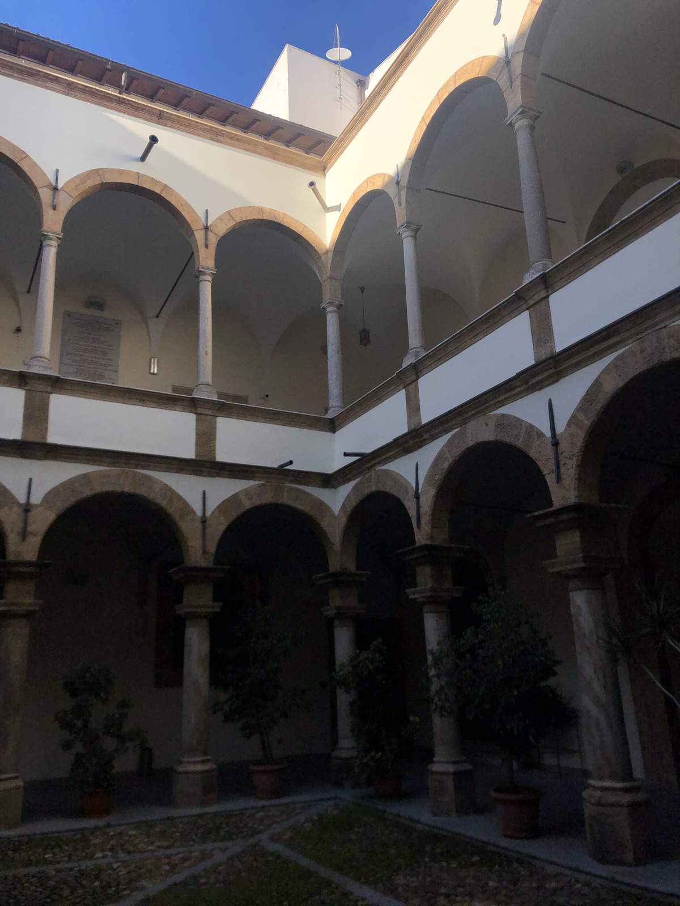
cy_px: 453
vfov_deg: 63.4
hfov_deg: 49.7
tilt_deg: +16.7
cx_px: 340
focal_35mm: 28
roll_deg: +2.7
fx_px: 733
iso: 20
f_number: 1.8
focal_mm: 4
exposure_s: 1/2433
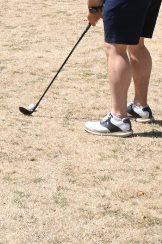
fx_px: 919
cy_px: -183
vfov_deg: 13.6
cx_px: -13
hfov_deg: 10.0
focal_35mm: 136
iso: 200
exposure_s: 1/100
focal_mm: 37
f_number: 18
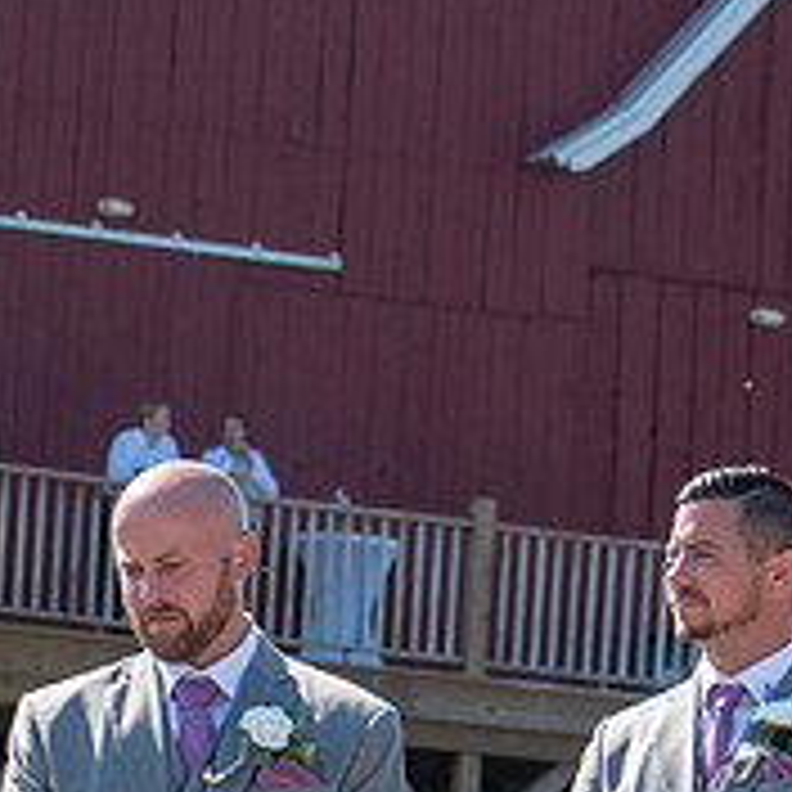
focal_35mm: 387
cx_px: 716
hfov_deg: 4.5
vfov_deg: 4.5
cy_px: 740
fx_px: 10018
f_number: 5.6
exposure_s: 1/500
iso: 200
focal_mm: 92
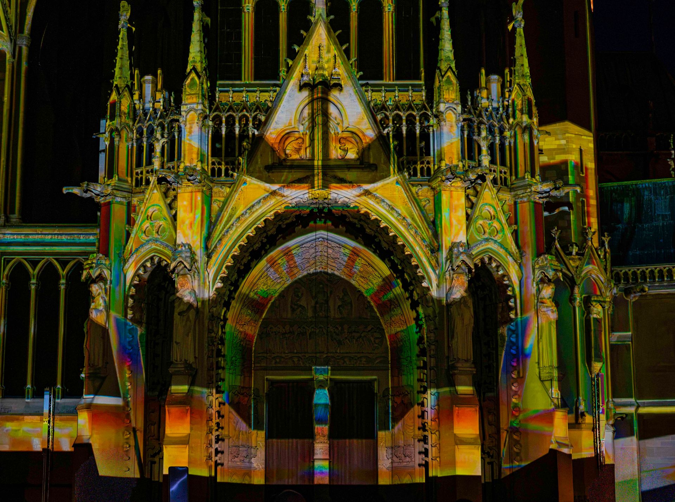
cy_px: 251
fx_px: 1164
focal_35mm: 60
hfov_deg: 32.3
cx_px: 298
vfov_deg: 24.3
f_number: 5.6
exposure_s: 1/160
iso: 20000
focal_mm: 54
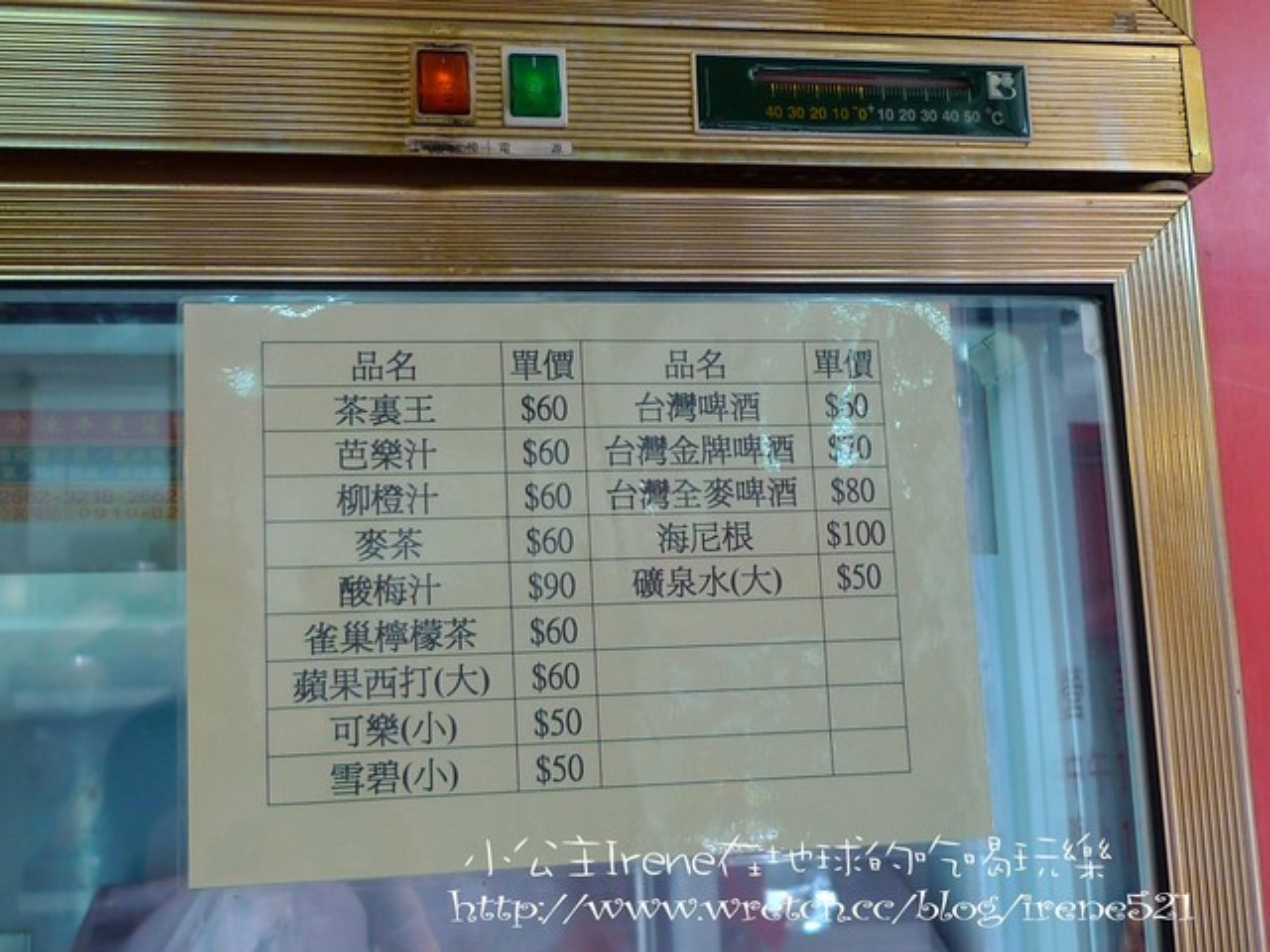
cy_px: 476
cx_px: 635
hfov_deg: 40.4
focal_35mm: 47
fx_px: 1724
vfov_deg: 30.9
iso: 80
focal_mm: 5.4
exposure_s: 1/100
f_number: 2.1
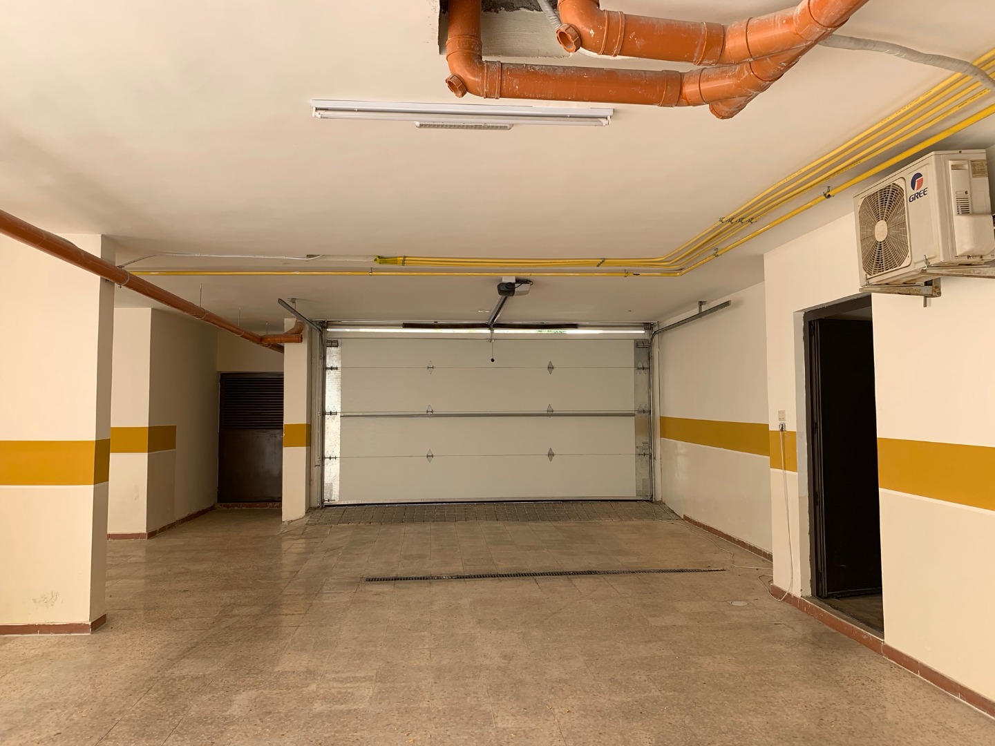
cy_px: 373
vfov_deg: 53.1
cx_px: 498
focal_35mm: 26
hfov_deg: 67.3
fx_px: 747
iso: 25
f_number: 1.8
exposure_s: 1/126
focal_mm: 4.25
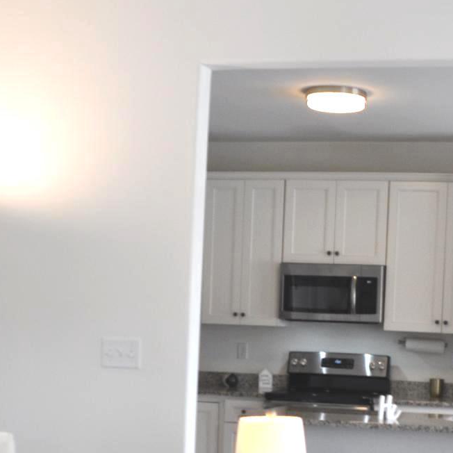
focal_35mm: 80
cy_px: 370
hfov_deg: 21.3
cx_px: 374
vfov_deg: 21.4
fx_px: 1184
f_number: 5
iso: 400
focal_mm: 20
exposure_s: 1/100
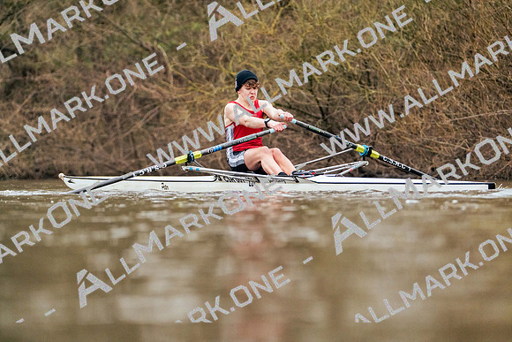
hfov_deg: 5.1
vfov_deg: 3.4
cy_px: 171
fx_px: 5747
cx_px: 256
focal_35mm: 404
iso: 6400
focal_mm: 404
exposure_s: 1/1600
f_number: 6.3
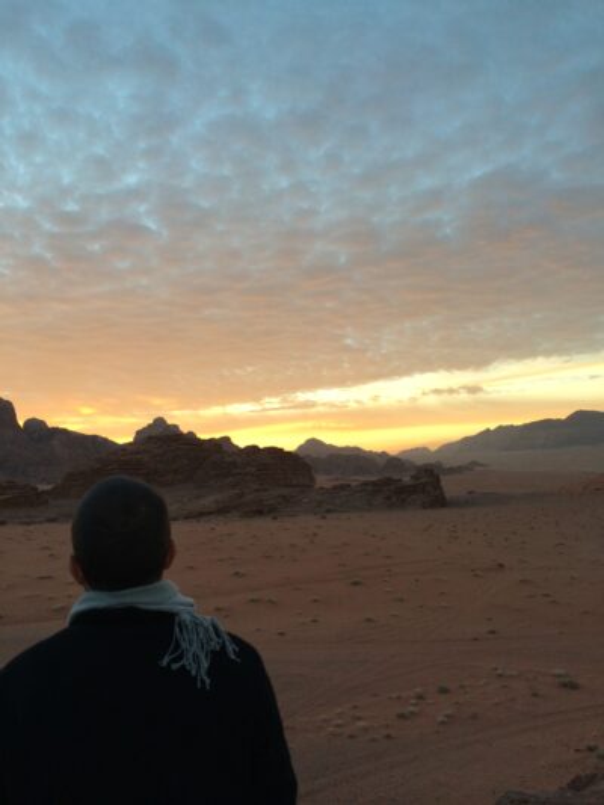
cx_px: 302
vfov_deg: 60.0
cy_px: 402
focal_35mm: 30
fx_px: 698
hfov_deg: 46.8
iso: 64
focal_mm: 4.12
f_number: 2.2
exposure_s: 1/120
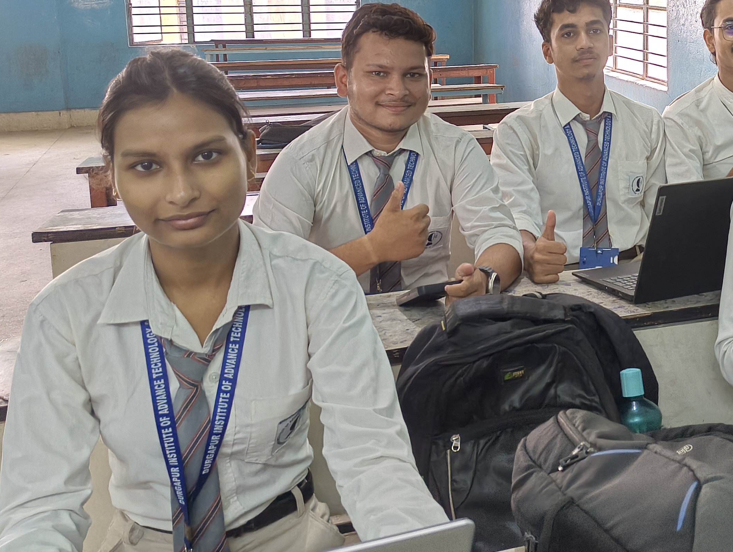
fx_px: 975
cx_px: 583
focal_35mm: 46
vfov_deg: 30.9
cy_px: 120
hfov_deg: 39.6
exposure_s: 1/100
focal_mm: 5.56
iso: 786
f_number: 1.87
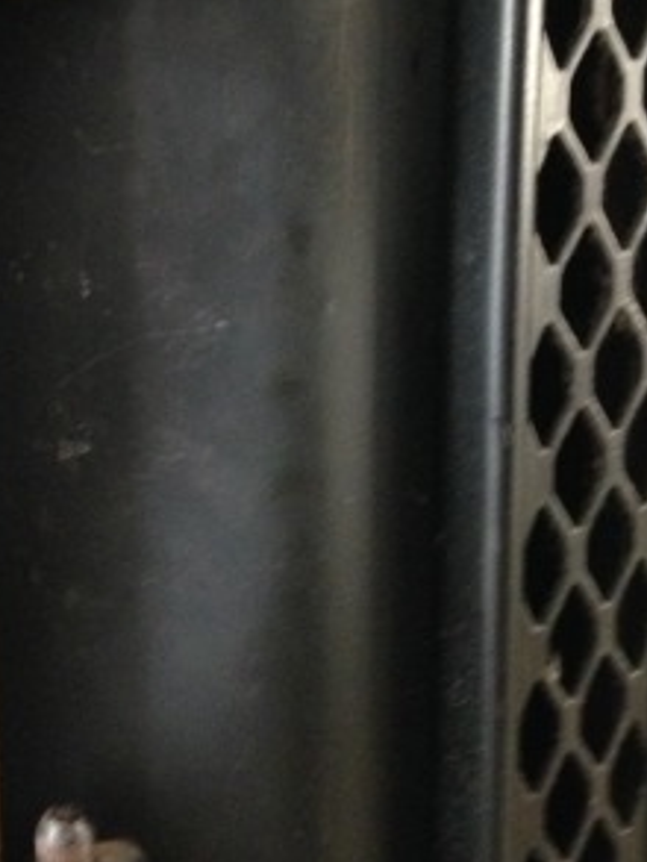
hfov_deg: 19.9
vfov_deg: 26.8
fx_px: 1793
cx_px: 24
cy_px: 256
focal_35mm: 72
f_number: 2.4
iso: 400
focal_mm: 4.1
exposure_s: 1/15
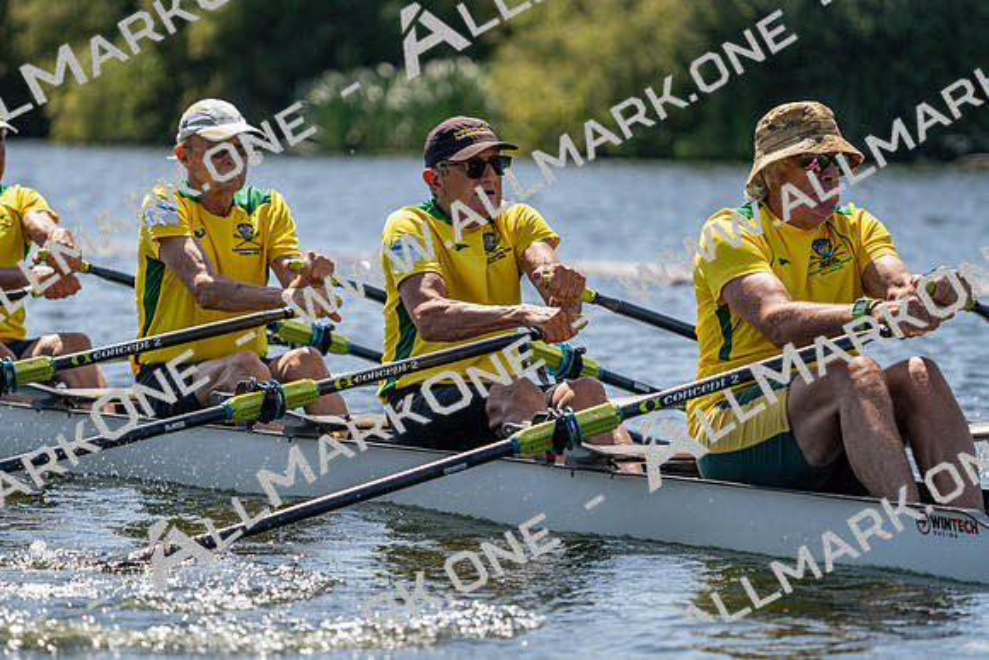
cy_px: 330
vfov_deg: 5.1
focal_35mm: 268
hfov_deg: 7.7
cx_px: 494
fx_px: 7364
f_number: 5.6
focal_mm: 268
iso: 320
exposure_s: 1/2000
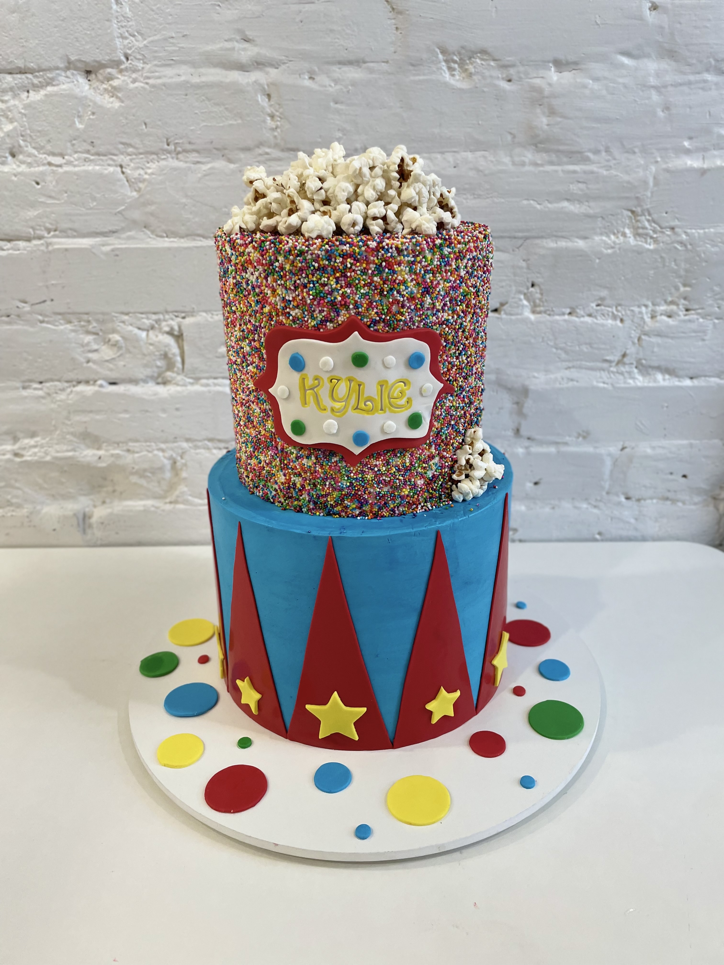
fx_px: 725
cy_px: 482
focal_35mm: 26
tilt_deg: -21.7
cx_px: 362
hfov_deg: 53.1
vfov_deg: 67.3
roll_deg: +2.0
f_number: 1.6
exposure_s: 1/120
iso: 125
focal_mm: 4.2
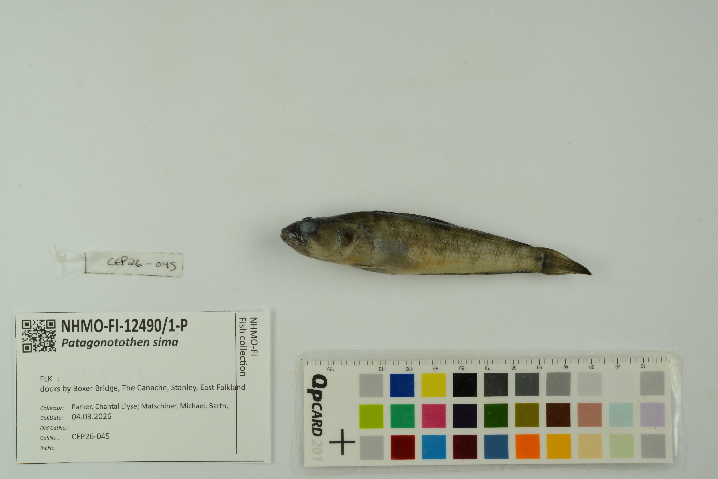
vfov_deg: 22.6
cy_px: 240
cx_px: 359
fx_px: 1197
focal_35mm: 60
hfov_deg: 33.4
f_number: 16
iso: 800
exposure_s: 1/250
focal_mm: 60
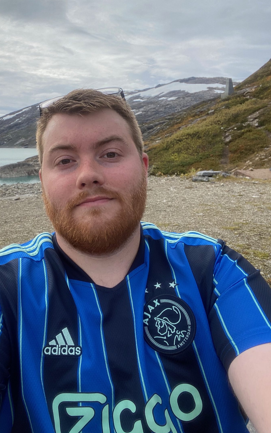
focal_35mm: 29
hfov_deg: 42.4
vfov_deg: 64.2
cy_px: 179
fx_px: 343
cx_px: 85
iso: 25
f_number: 2.2
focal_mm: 2.71
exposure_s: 1/1148
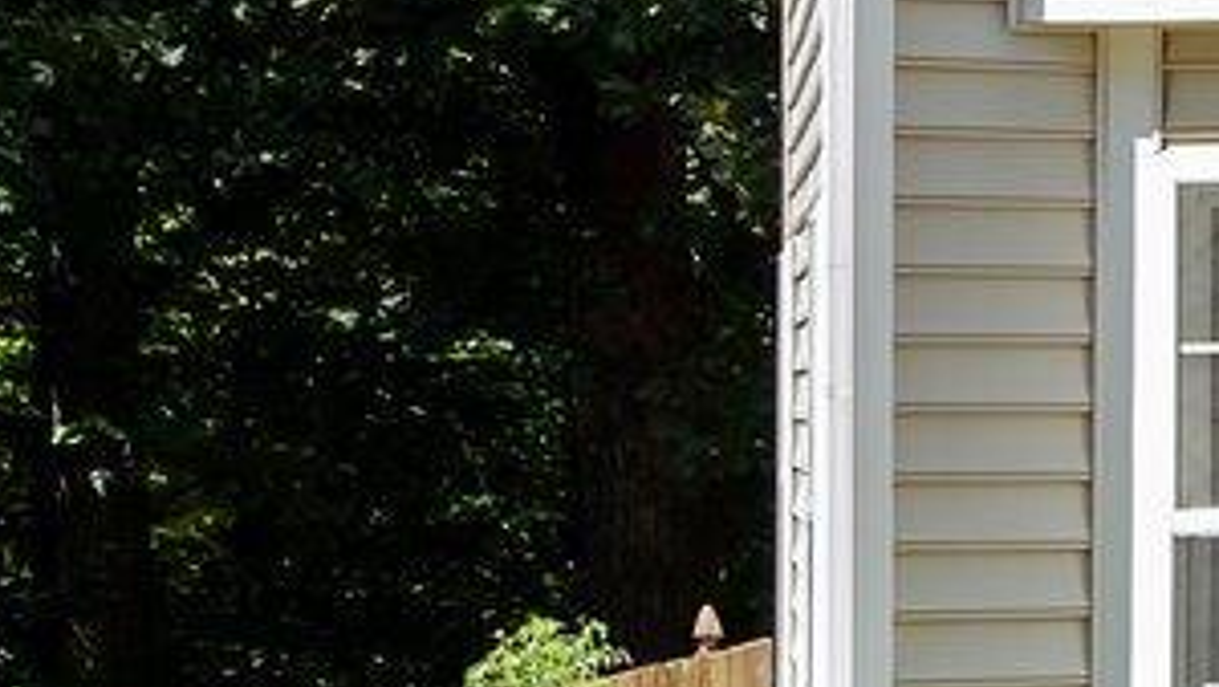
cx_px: 3714
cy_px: 339
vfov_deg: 8.1
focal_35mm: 150
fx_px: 4850
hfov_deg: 10.2
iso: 200
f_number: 5.6
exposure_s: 1/200
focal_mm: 21
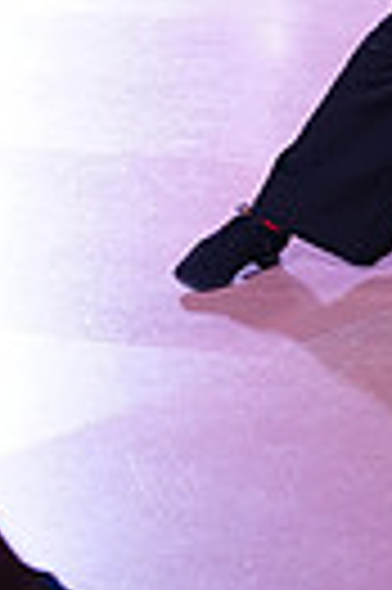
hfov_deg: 3.7
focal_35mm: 367
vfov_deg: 5.6
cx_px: 419
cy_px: -259
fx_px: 6010
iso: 3200
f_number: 4
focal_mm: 83
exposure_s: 1/500
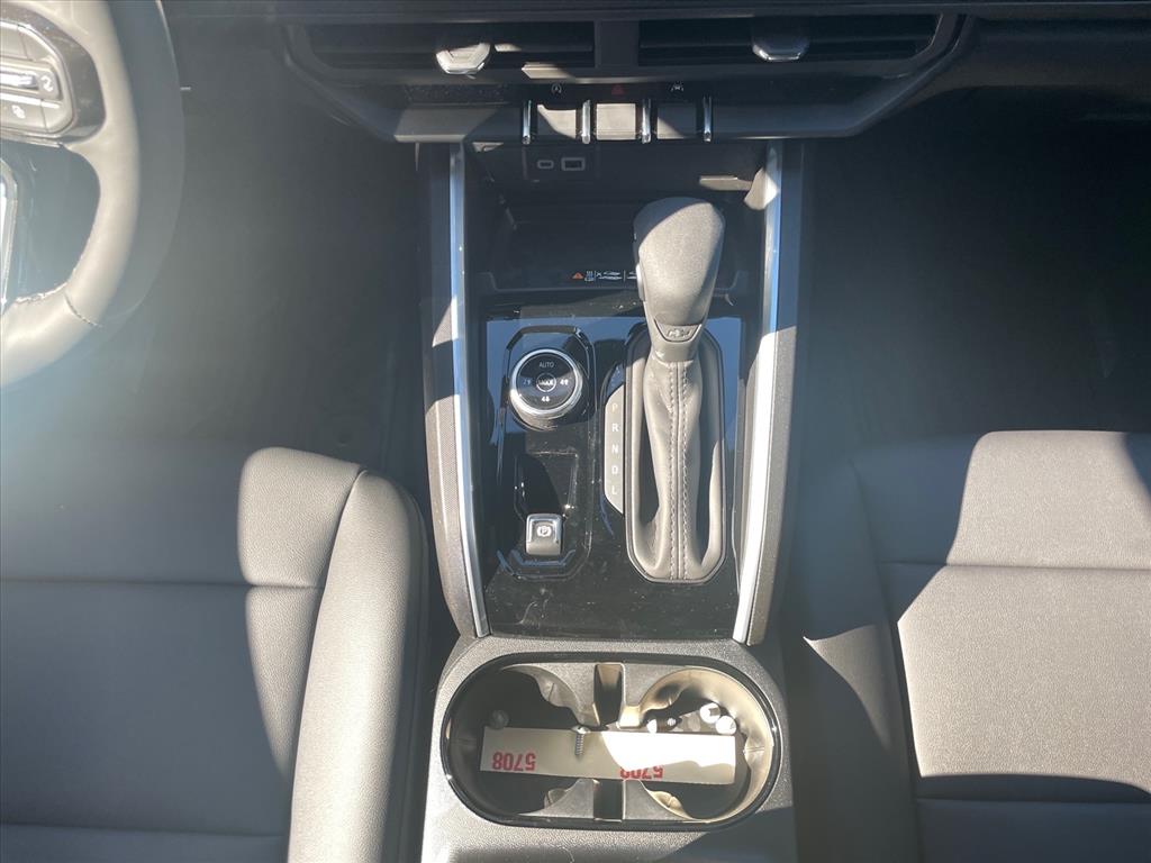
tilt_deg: -67.0
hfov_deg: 67.3
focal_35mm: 26
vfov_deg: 53.1
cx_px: 576
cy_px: 432
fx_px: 865
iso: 125
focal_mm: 4.2
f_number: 1.6
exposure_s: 1/121
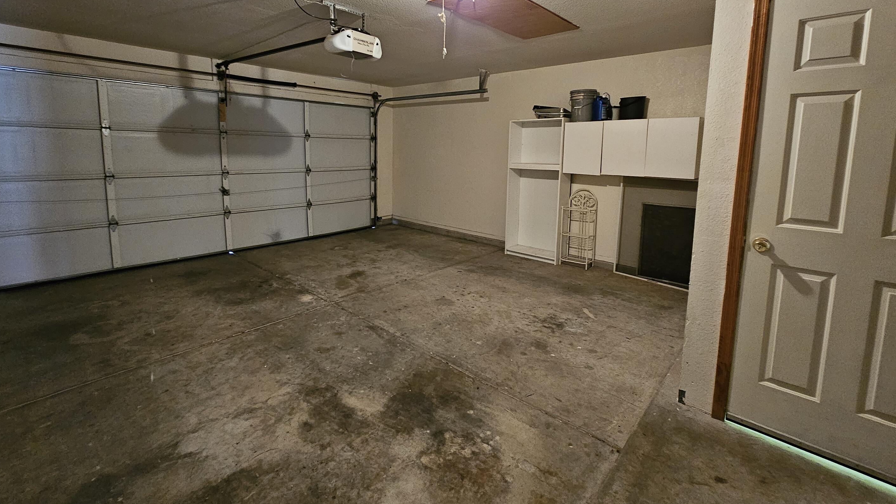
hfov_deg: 103.0
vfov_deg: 69.5
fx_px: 356
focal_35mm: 15
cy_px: 191
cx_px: 445
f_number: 2.2
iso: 800
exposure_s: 1/24
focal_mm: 2.2
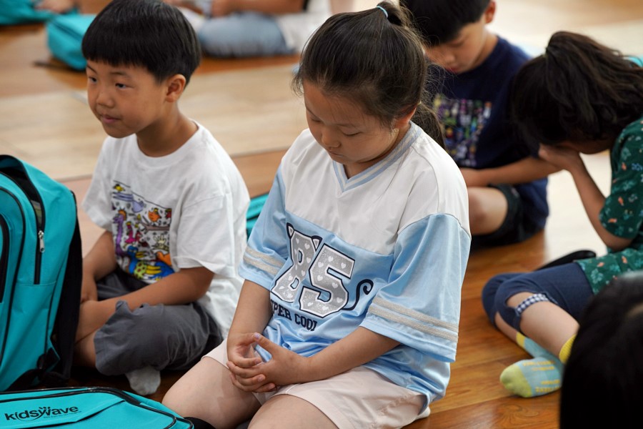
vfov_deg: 12.8
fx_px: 1911
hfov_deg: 19.1
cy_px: 214
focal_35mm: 107
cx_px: 322
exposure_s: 1/160
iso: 1000
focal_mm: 107
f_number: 4
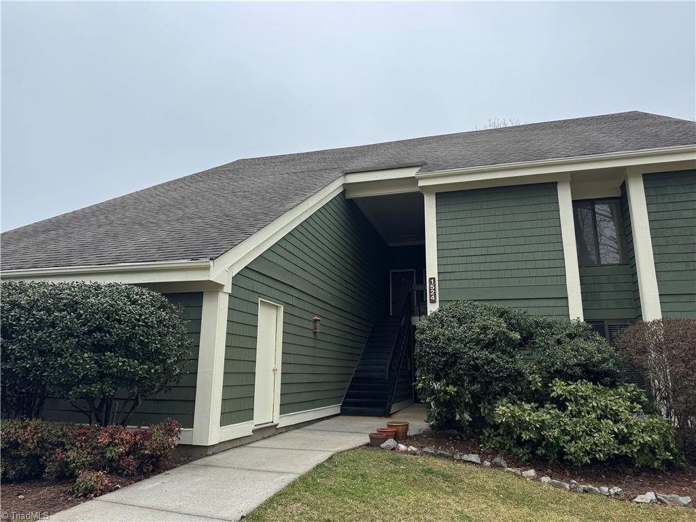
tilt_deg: +11.9
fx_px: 483
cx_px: 348
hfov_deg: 71.6
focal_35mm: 24
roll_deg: -0.2
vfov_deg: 56.8
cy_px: 261
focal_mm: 6.76
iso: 80
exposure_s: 1/1193
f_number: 1.78
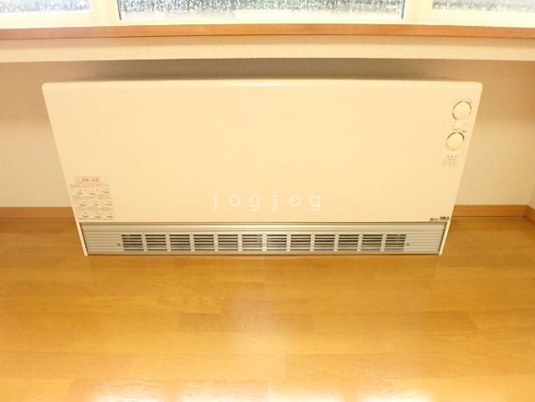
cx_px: 268
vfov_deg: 63.4
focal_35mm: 21
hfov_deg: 79.0
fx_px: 325
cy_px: 201
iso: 640
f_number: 3.5
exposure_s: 1/30
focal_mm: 3.7
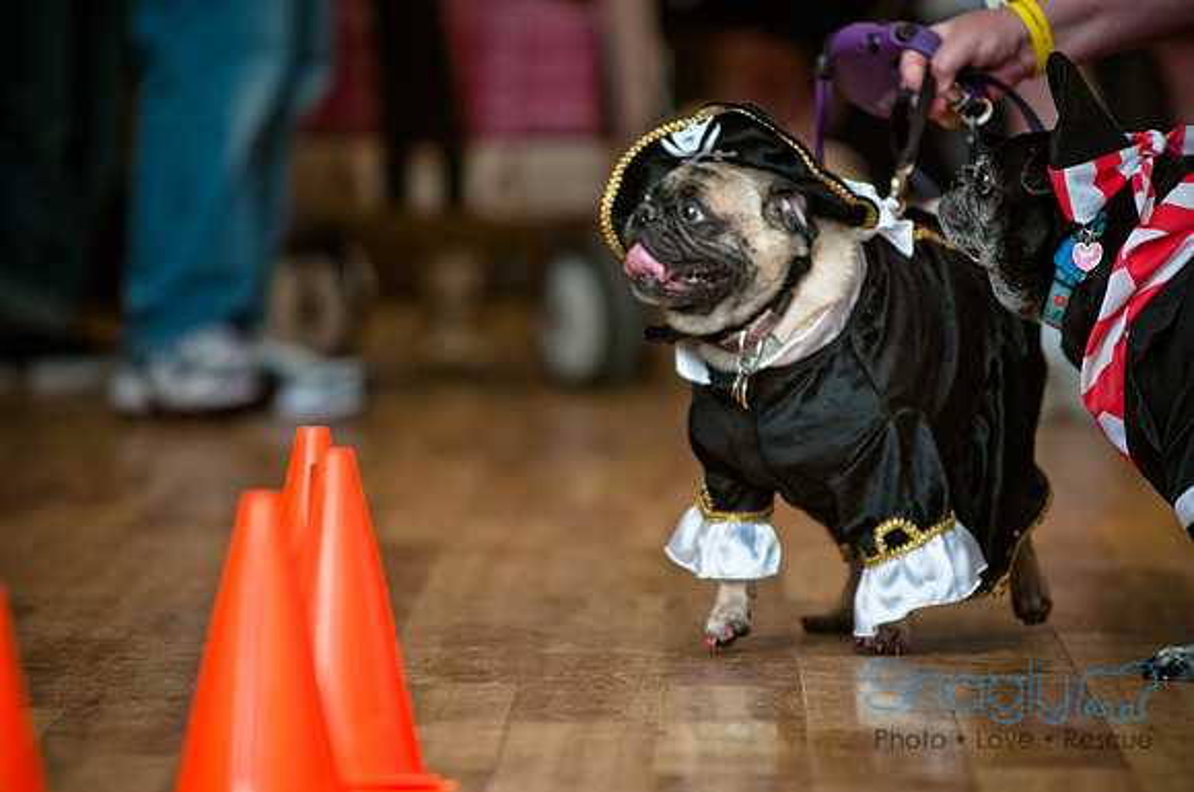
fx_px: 9936
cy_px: 396
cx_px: 597
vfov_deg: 4.6
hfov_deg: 6.9
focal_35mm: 300
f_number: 2.8
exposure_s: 1/200
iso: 200
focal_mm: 200
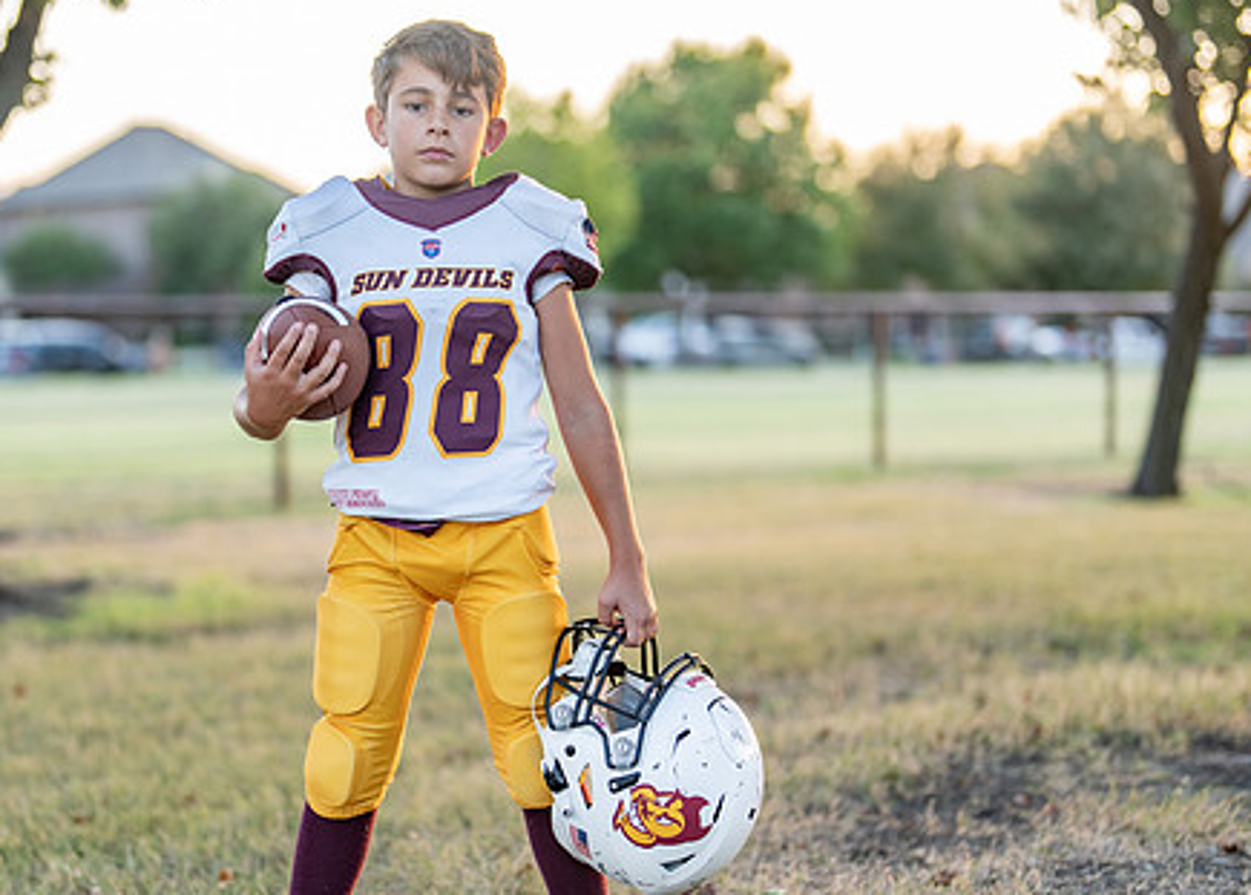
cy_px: 499
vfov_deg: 18.6
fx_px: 2737
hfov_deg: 25.7
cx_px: 491
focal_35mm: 77
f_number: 1.2
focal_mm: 50
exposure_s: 1/500
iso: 160
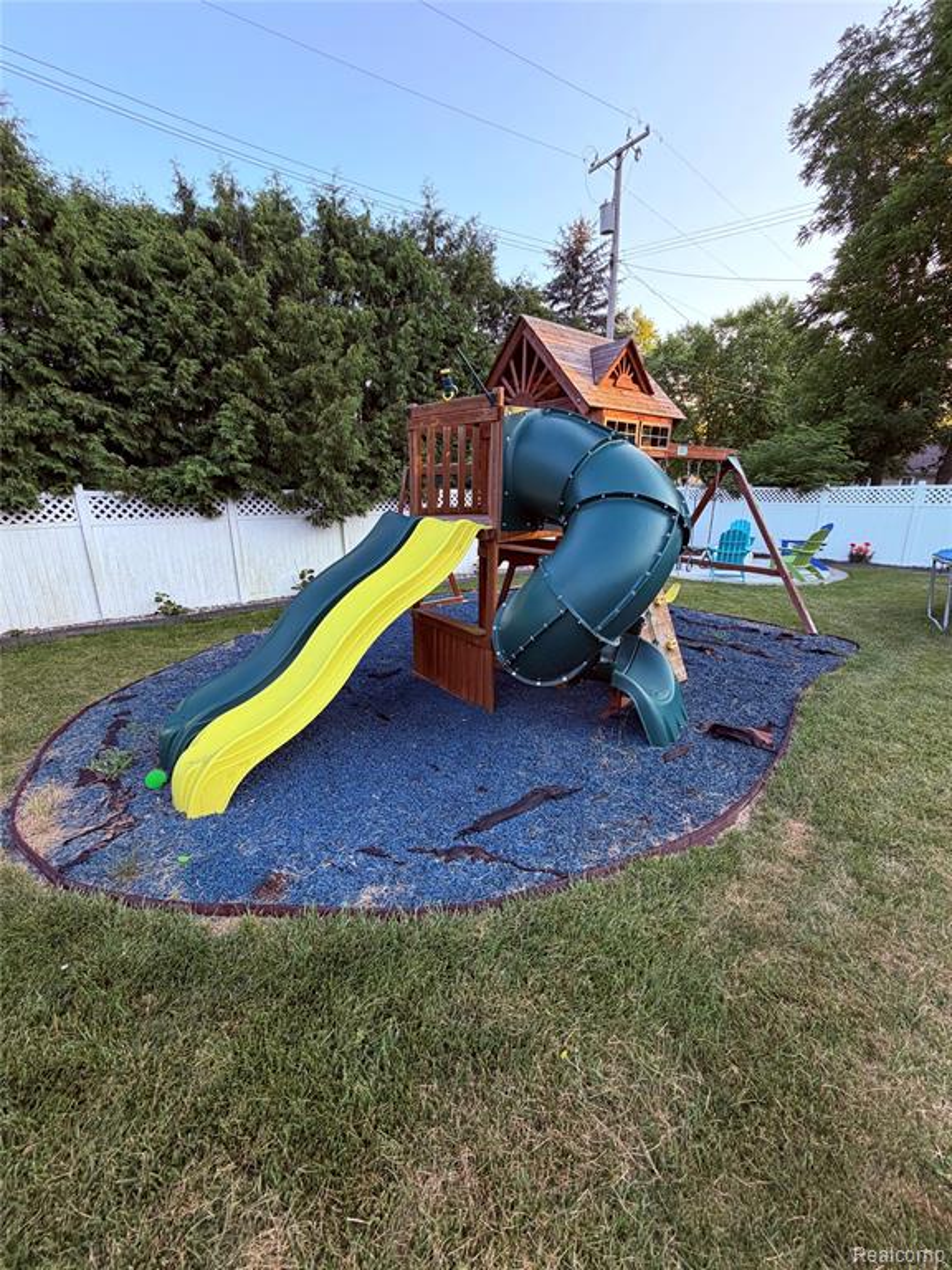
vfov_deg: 102.1
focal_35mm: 14
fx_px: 513
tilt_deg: -15.0
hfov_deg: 85.7
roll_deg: -0.9
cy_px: 635
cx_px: 476
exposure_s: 1/121
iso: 64
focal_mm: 2.22
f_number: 2.2
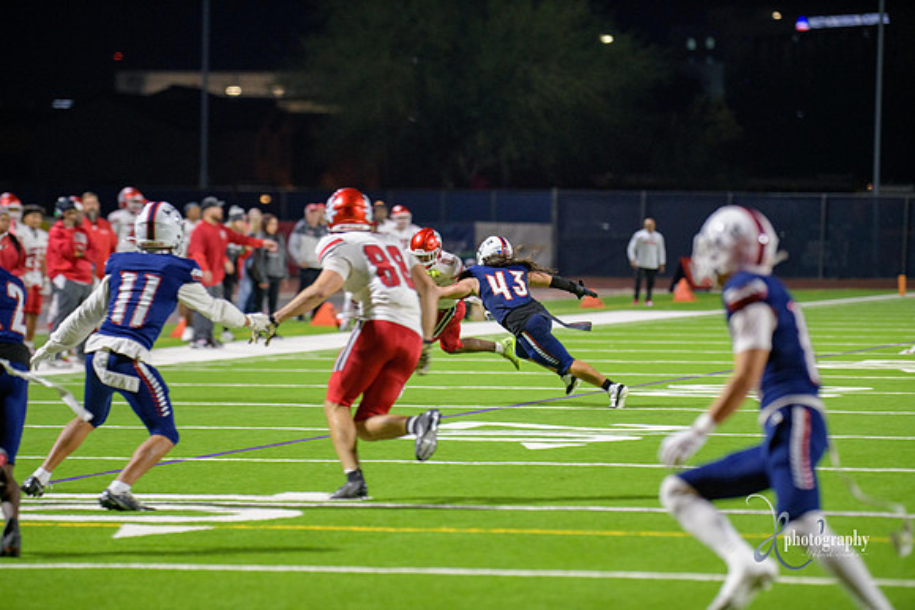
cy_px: 305
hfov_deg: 10.5
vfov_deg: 7.0
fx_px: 4957
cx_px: 458
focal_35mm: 195
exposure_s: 1/250
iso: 2000
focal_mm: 195
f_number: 2.8
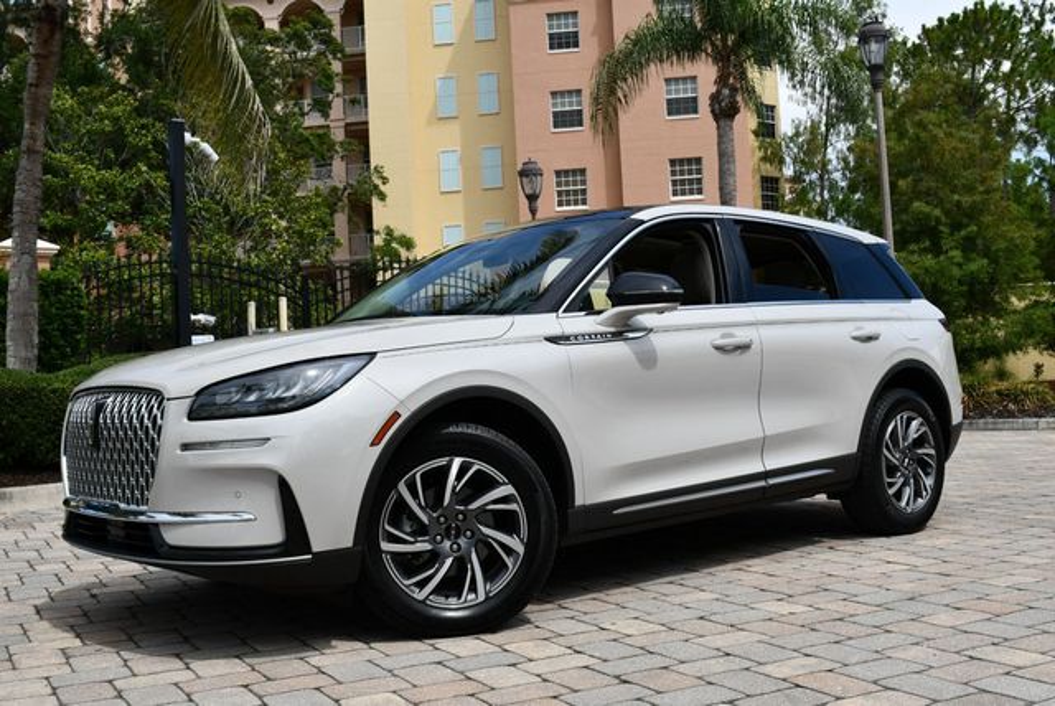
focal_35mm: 40
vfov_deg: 33.5
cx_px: 528
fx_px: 1173
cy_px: 353
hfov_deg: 48.4
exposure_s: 1/320
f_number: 9
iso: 100
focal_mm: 20
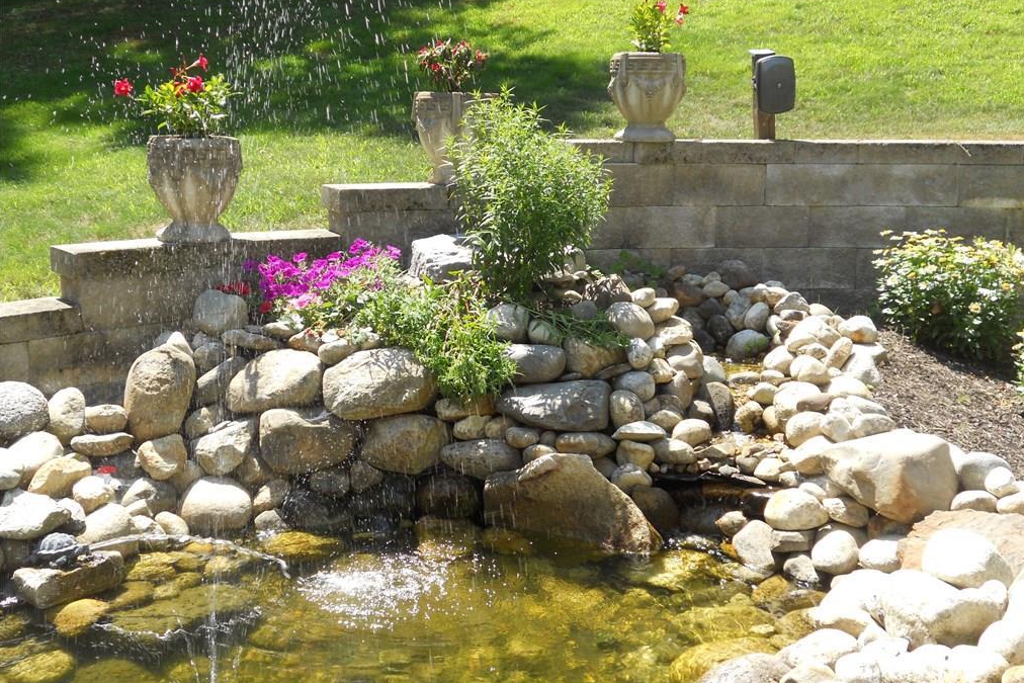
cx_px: 516
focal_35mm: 40
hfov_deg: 48.5
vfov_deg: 33.4
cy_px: 330
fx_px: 1138
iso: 80
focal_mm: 6.9
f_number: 3.9
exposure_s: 1/200
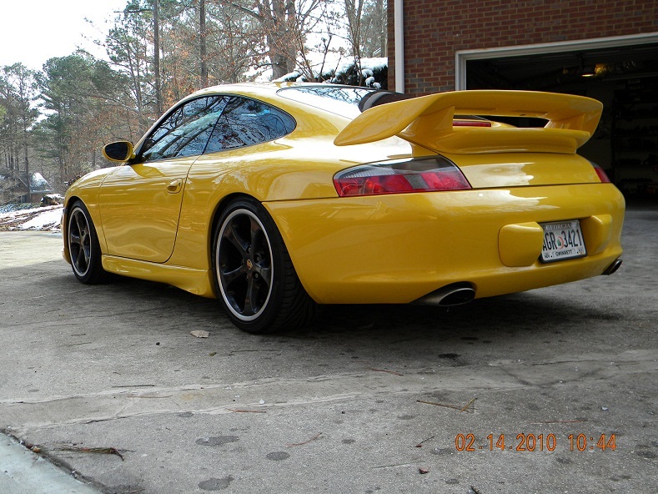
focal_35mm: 36
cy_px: 247
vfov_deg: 39.7
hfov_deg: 51.3
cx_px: 329
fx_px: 684
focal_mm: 6.4
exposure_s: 1/194
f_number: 3.7
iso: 80
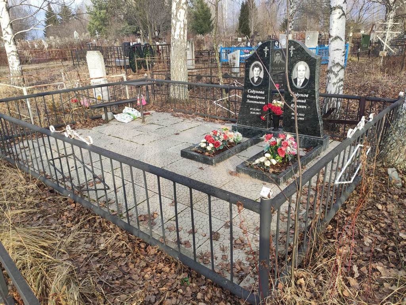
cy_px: 152
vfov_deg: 53.1
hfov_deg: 67.3
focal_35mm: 26
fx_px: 305
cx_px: 203
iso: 112
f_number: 1.75
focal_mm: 4.77
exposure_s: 1/247
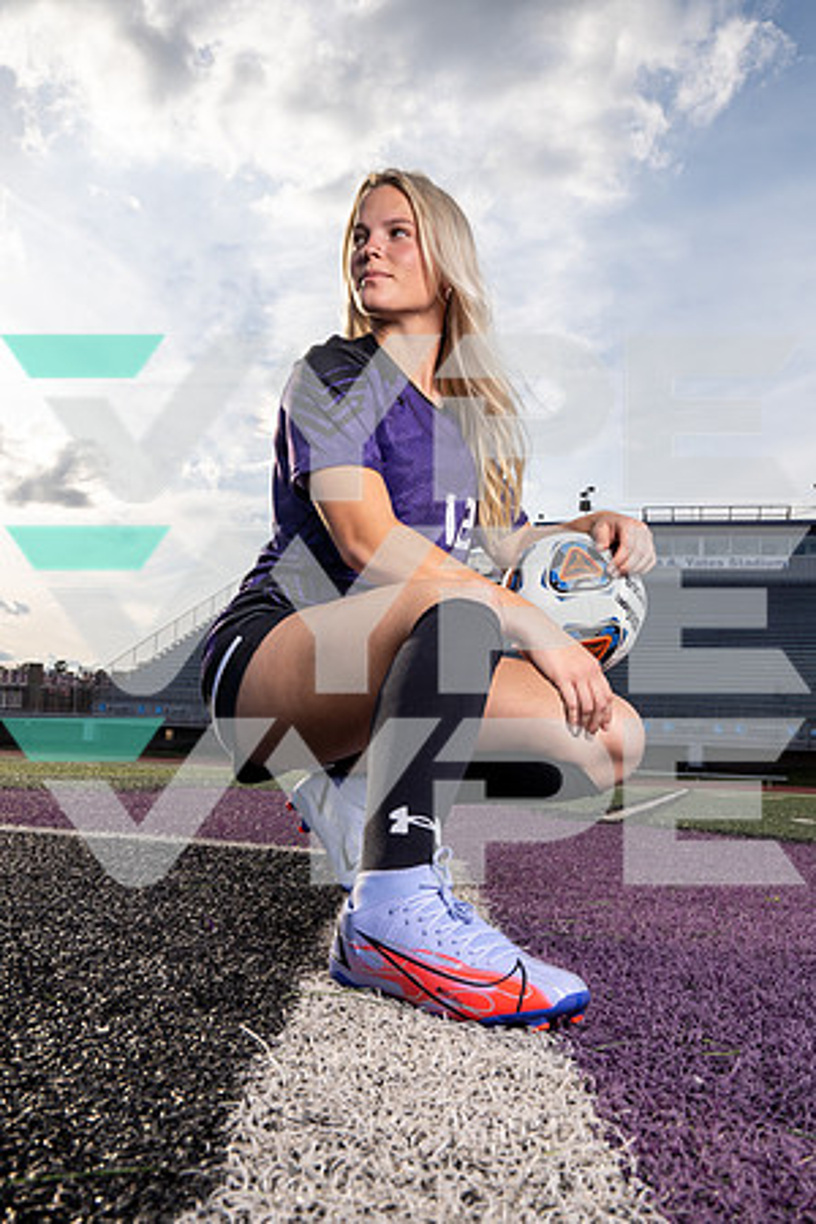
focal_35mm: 33
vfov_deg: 57.2
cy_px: 612
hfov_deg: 40.0
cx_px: 408
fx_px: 1122
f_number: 13
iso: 250
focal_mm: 33
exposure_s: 1/250
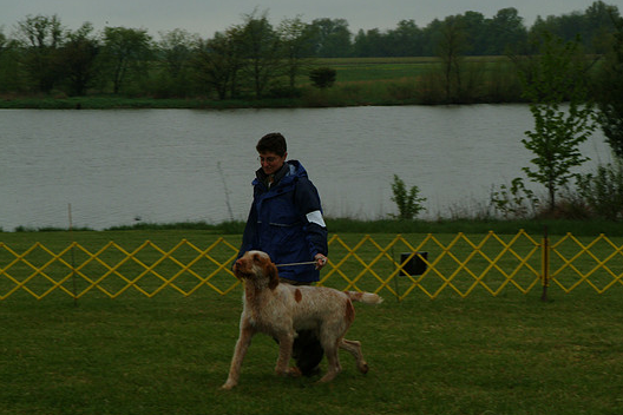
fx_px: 2111
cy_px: 206
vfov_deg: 11.2
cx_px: 340
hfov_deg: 16.8
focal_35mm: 122
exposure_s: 1/125
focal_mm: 74
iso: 400
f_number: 16
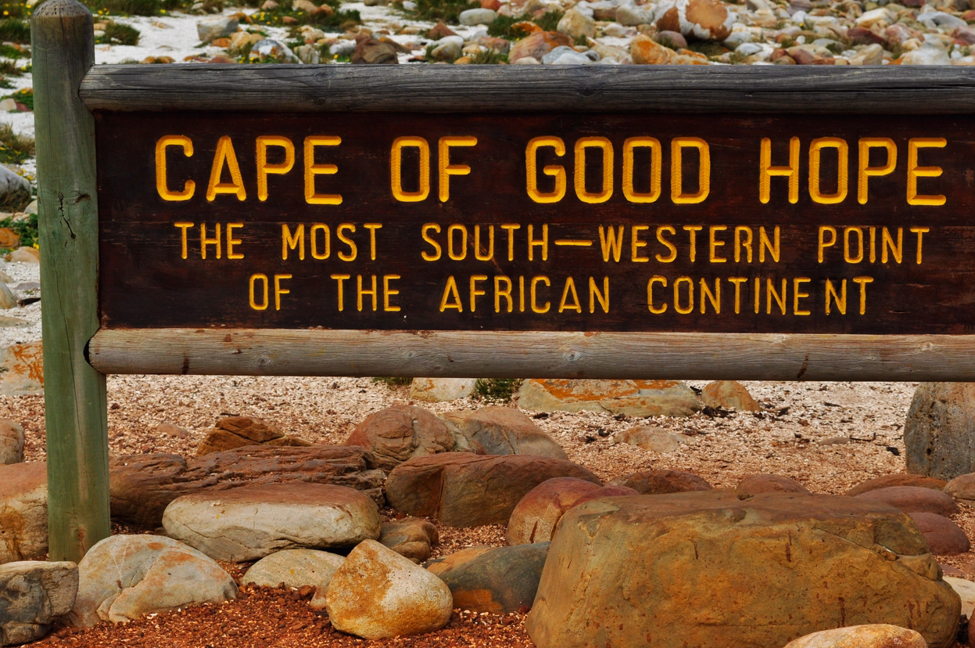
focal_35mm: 100
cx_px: 550
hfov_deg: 20.5
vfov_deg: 13.7
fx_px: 2694
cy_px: 358
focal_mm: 55
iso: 200
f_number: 10
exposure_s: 1/400
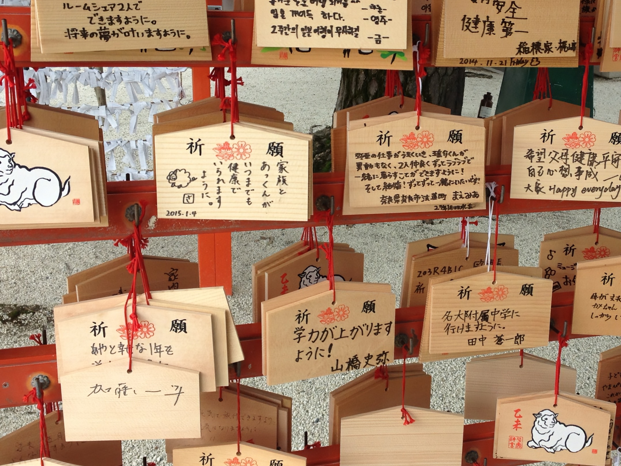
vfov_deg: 27.5
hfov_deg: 35.8
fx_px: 951
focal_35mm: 53
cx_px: 410
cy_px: 216
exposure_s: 1/184
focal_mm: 4.28
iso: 50
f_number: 2.4
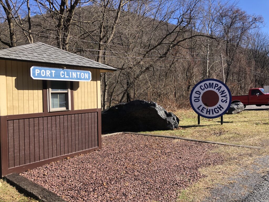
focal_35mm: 28
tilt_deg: -2.1
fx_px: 218
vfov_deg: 49.7
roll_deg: +1.5
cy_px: 101
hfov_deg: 63.4
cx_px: 134
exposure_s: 1/727
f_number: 1.8
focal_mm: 4
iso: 20
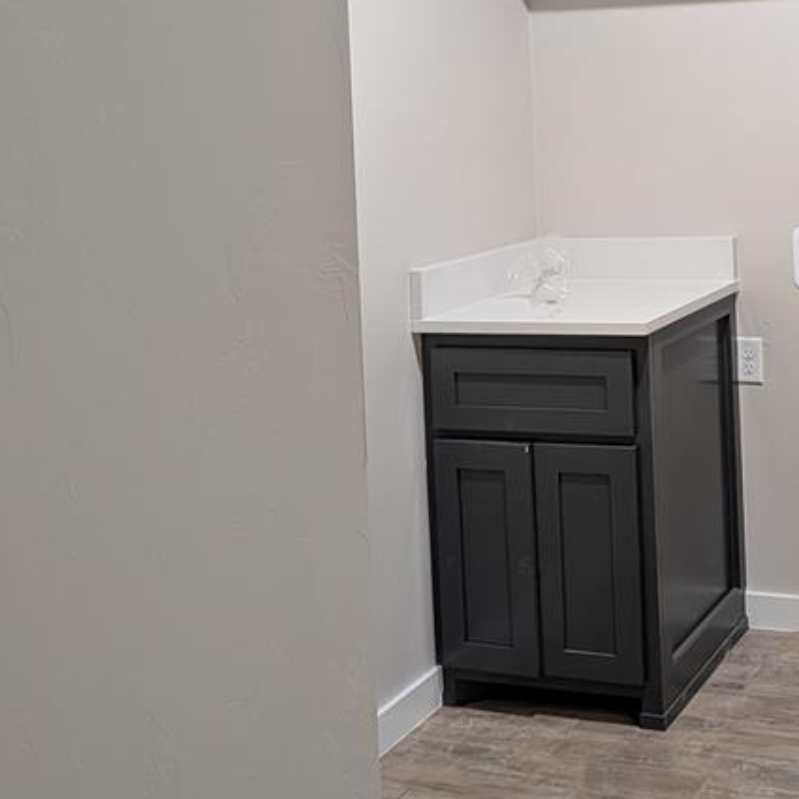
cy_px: 124
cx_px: 771
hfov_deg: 31.3
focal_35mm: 51
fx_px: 1332
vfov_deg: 32.2
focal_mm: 6.9
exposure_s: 1/120
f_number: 1.68
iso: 744
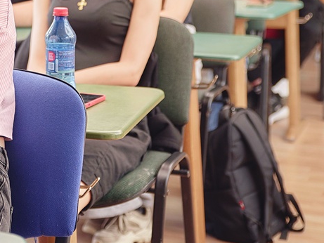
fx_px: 1123
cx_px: -63
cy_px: 34
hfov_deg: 15.8
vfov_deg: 12.3
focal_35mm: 120
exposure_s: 1/100
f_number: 2.8
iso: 280
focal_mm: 48
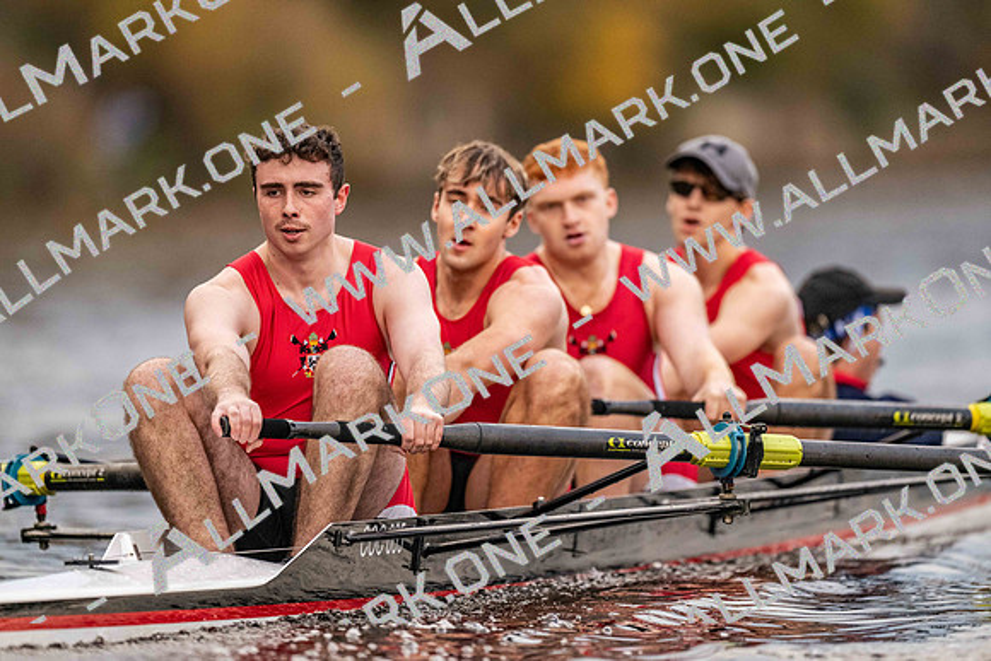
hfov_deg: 3.4
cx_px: 496
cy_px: 330
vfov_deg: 2.3
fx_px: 16520
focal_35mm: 600
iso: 3200
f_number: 4
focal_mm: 600
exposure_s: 1/2500
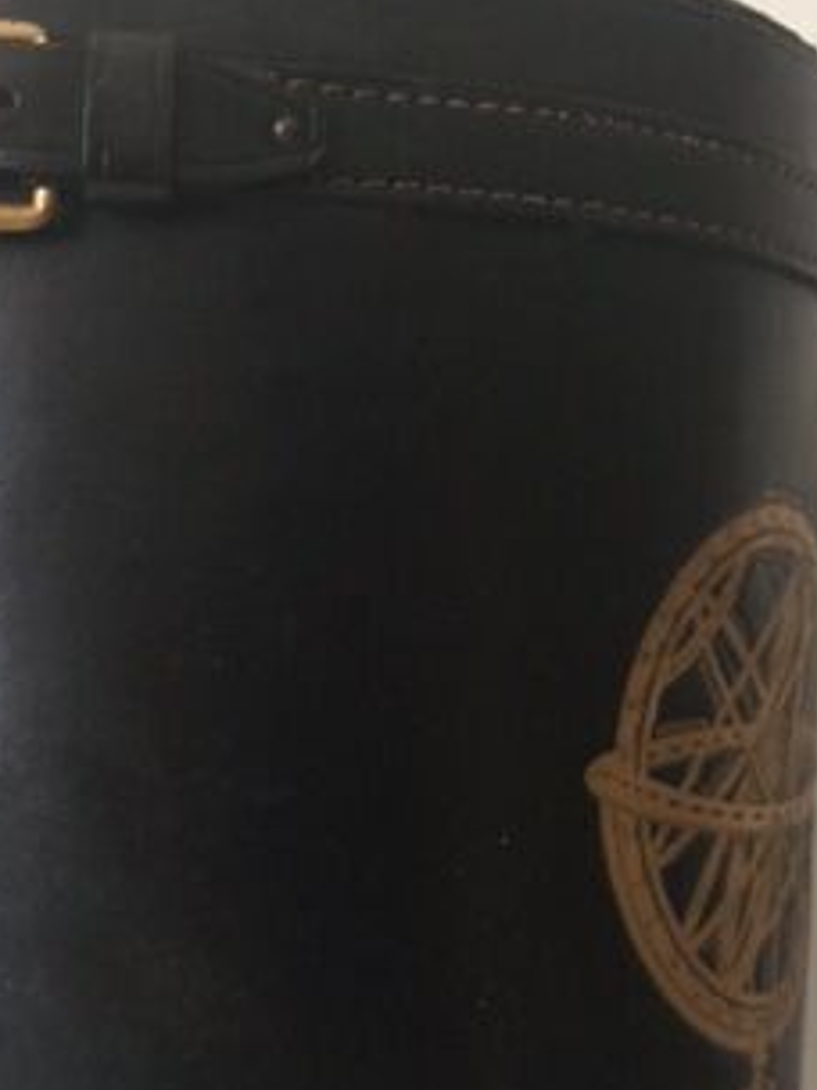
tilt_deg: -6.8
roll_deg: -0.4
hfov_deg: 24.0
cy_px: 767
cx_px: 297
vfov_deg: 31.3
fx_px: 1920
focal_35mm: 61
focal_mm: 4.15
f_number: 2.2
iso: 125
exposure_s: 1/33
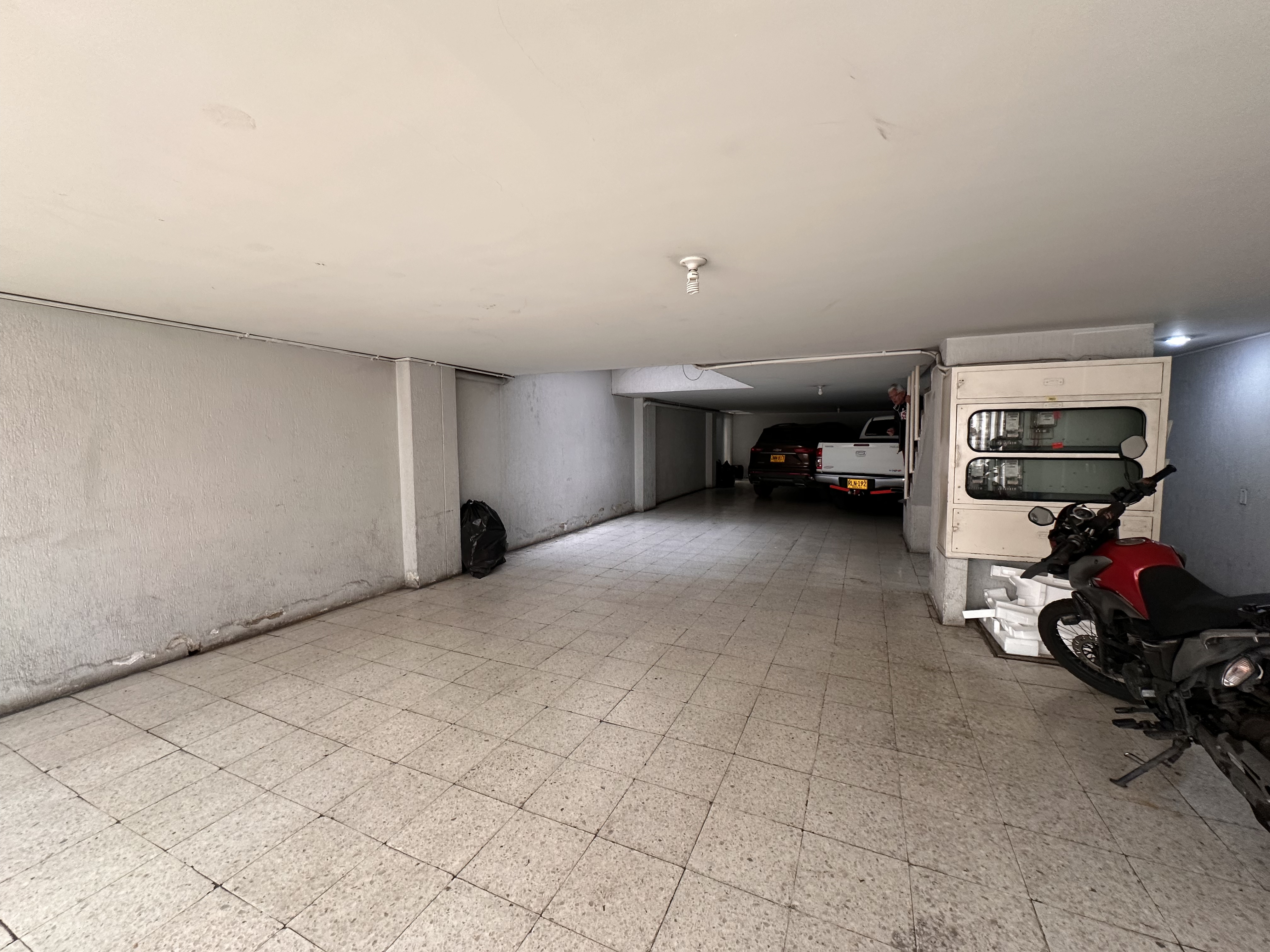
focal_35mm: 14
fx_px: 514
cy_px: 476
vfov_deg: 85.7
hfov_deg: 102.1
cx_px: 635
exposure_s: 1/99
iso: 200
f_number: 2.2
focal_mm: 2.22
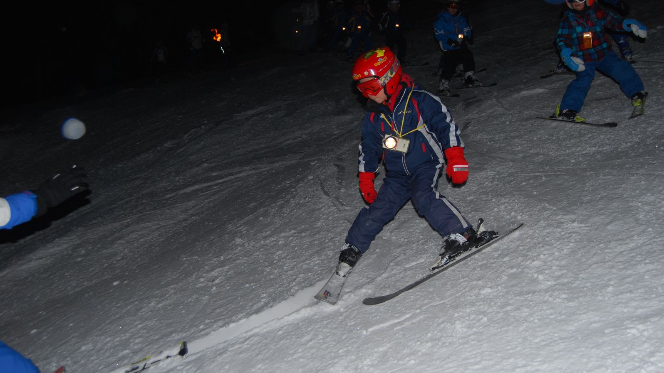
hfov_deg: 49.4
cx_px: 332
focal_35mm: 41
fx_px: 722
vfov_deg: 29.0
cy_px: 212
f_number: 4.2
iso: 200
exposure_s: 1/60
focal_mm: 26
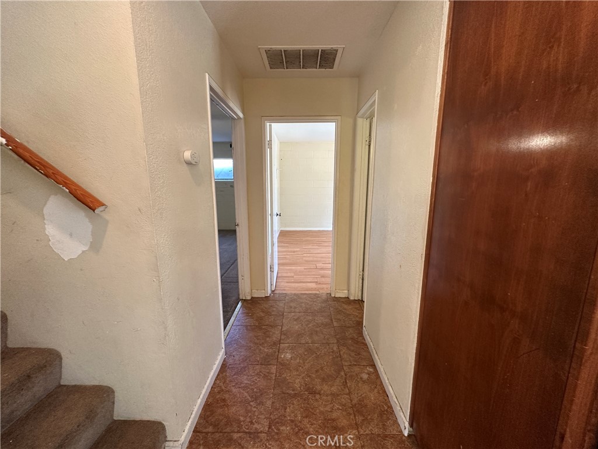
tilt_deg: -10.2
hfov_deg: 102.1
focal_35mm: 14
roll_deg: +0.3
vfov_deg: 85.7
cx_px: 299
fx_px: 242
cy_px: 224
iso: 250
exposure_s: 1/60
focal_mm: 2.22
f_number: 2.2
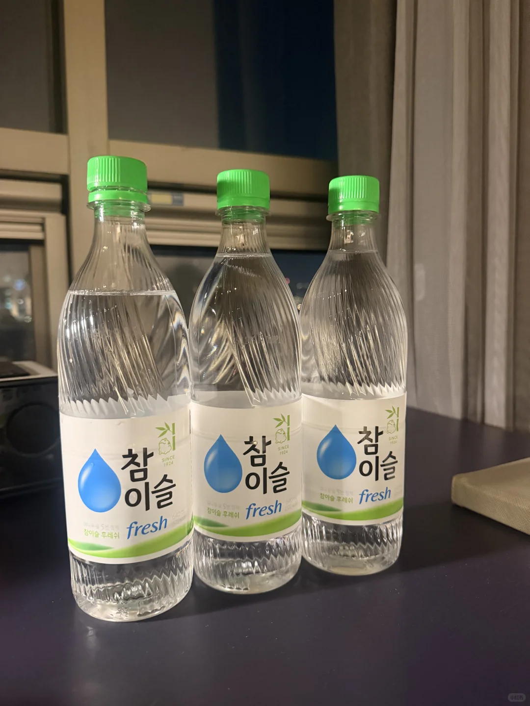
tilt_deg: -6.2
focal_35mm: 24
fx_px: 490
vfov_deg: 71.6
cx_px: 265
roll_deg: -0.1
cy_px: 353
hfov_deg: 56.8
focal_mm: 6.76
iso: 800
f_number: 1.78
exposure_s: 1/30
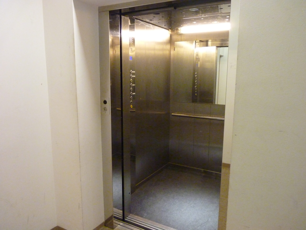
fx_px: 239
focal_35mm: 27
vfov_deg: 51.4
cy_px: 115
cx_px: 153
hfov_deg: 65.3
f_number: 2.8
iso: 800
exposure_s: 1/25
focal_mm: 4.8
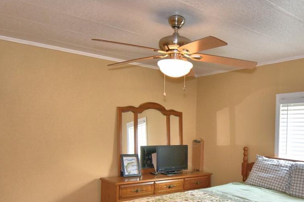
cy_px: 135
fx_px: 270
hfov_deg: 57.6
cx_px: 199
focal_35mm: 32
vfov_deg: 40.6
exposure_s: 1/40
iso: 200
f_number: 4.5
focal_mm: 10
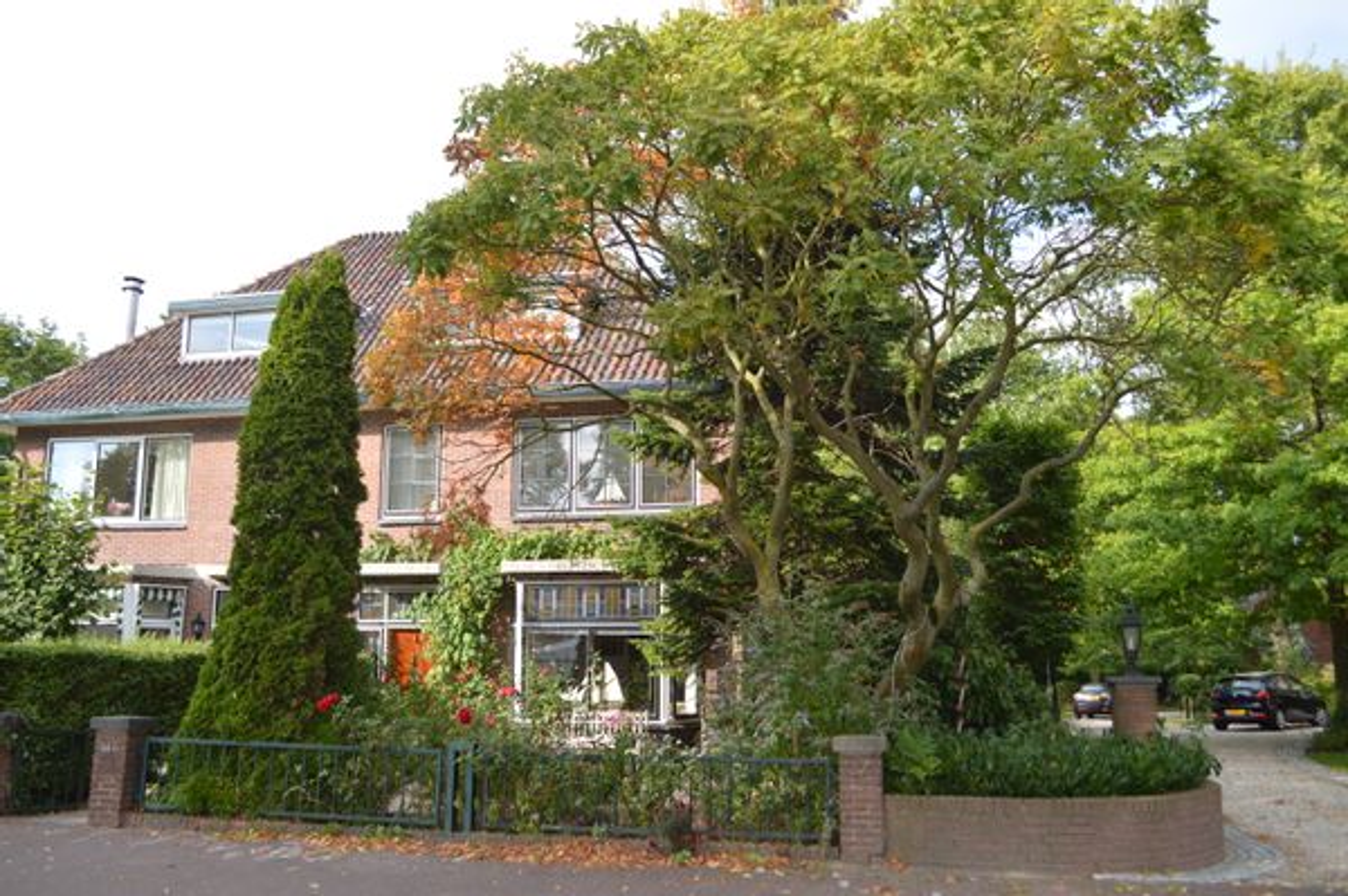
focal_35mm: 30
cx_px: 674
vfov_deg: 43.5
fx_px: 1122
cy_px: 448
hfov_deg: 62.0
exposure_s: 1/200
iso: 100
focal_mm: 20
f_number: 5
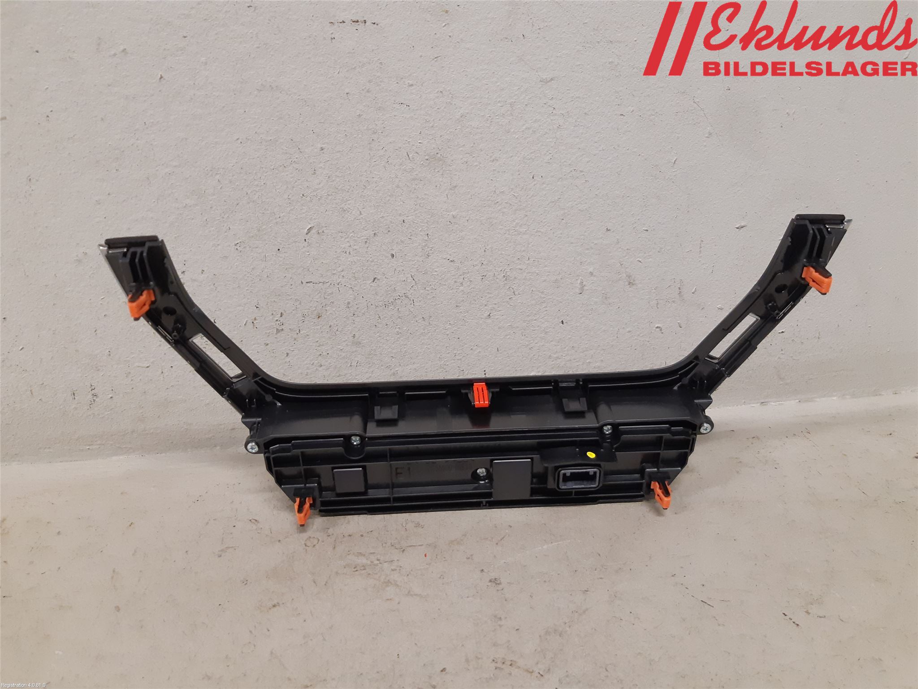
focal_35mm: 26
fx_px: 690
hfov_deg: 67.3
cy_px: 344
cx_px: 459
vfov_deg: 53.1
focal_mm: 3.93
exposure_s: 1/50
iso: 200
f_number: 1.7
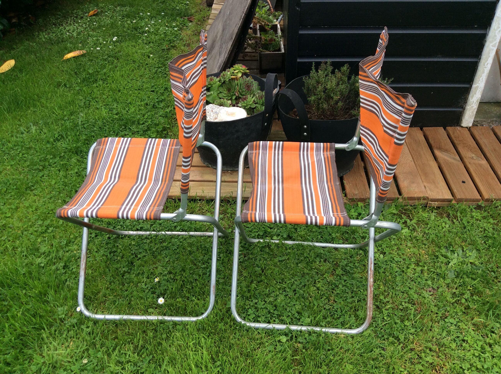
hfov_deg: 56.9
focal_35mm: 32
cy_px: 187
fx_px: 462
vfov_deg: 44.1
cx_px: 250
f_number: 2.4
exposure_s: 1/403
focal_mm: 3.3
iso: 32
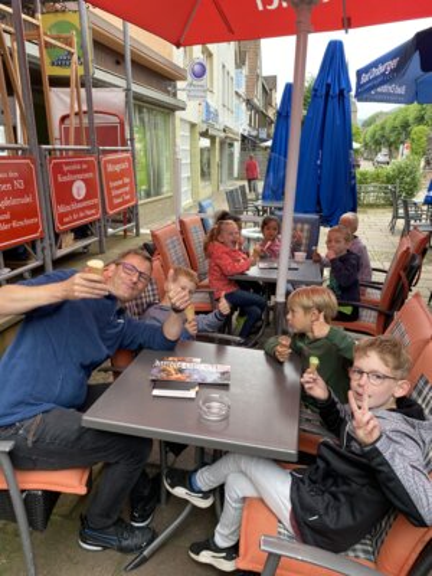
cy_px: 288
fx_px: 433
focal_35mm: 26
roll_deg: +1.4
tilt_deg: -18.2
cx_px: 216
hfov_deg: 53.1
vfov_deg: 67.3
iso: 32
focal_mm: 4.25
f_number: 1.8
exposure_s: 1/127
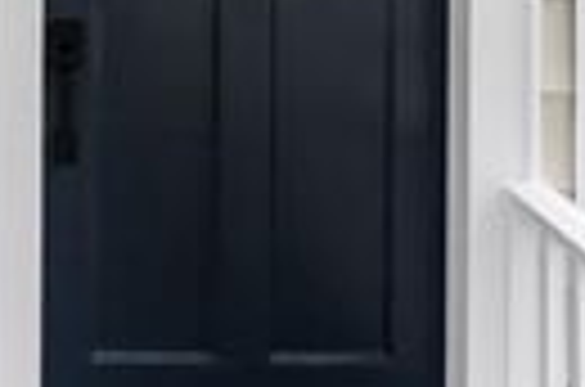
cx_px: 63
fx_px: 875
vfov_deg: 22.6
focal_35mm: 54
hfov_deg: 34.9
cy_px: -101
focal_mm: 14
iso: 250
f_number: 7.1
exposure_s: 1/640
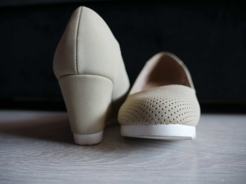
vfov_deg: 56.8
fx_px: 171
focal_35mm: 24
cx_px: 123
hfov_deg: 71.6
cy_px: 92
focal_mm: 12
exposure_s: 1/60
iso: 200
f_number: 2.8
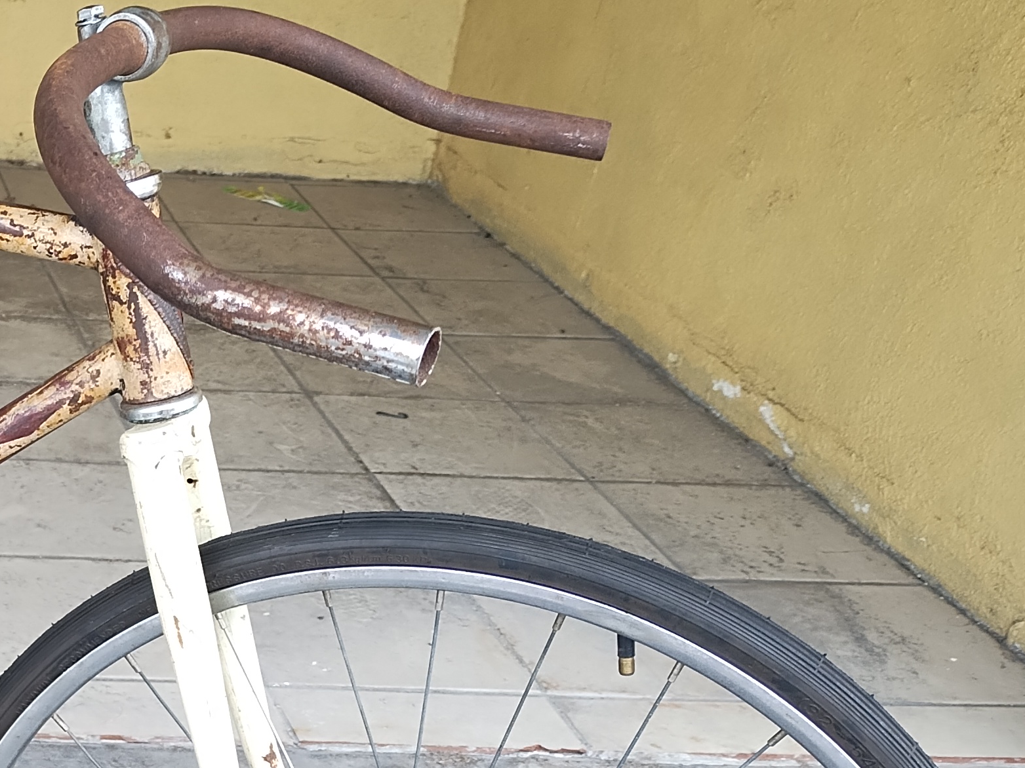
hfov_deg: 27.1
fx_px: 1895
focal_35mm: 64
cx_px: -169
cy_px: 595
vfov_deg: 22.7
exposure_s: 1/120
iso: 100
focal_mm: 4.71
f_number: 1.7
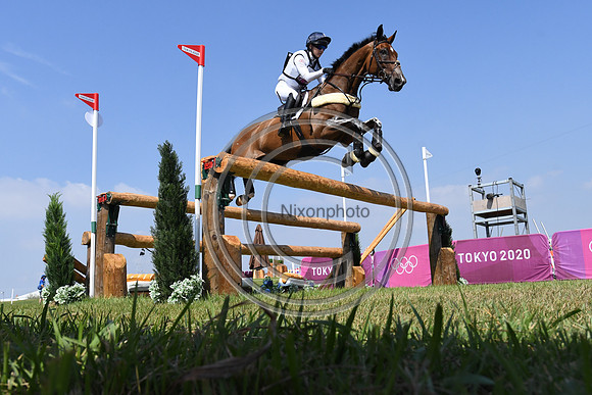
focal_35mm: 33
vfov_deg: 40.0
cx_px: 296
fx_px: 543
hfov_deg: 57.2
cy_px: 198
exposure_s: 1/3200
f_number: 8
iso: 1000
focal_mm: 22
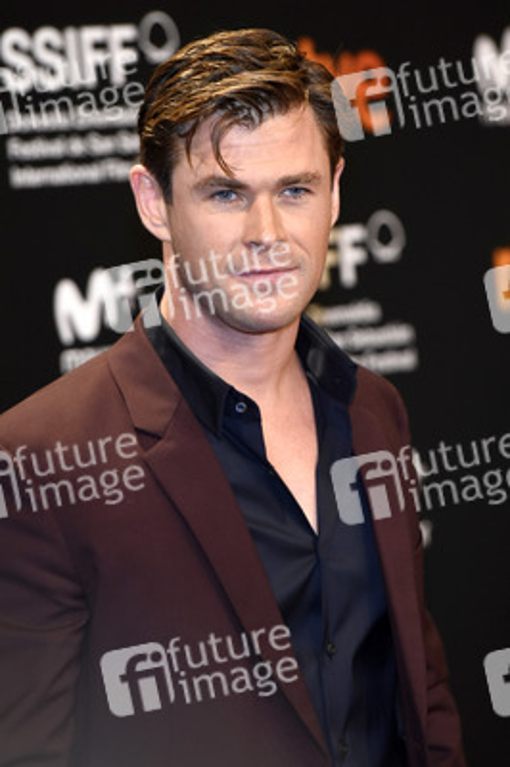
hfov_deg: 4.8
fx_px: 6066
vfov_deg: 7.2
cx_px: 255
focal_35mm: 285
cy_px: 384
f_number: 3.5
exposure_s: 1/640
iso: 1250
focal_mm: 190
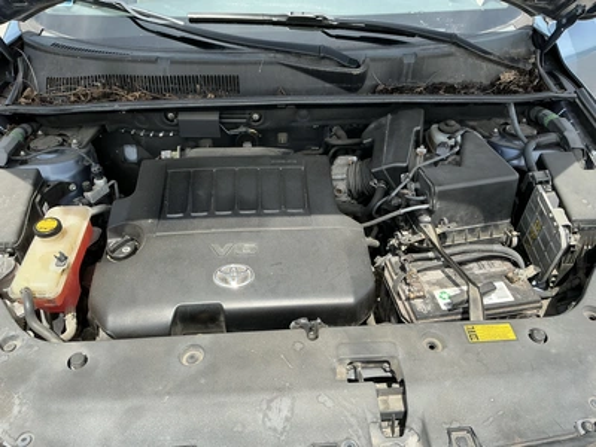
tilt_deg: -42.2
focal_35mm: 28
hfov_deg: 63.4
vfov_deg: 49.7
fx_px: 482
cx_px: 298
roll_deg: -3.6
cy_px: 224
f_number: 1.8
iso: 25
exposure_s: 1/606
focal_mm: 3
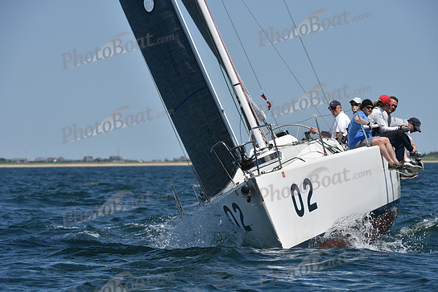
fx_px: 3115
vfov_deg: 5.4
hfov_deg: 8.0
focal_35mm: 256
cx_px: 217
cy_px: 153
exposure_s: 1/1600
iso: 320
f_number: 8
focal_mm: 240
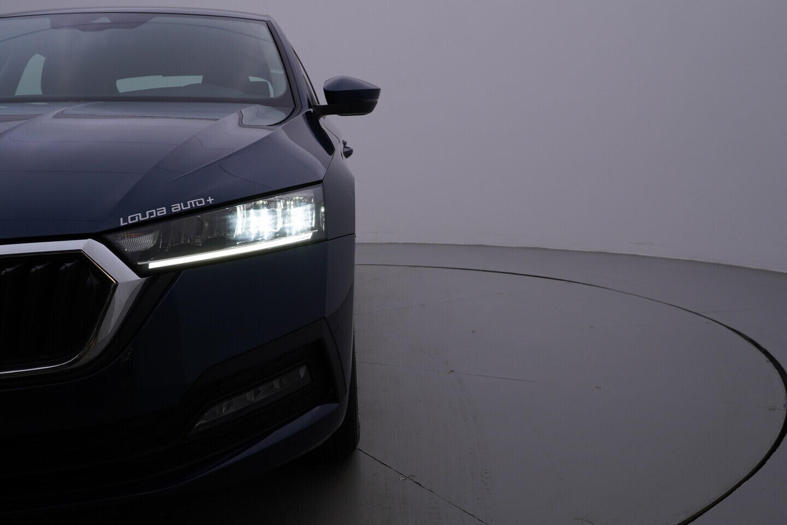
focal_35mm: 36
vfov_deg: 36.9
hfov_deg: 53.1
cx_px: 394
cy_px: 262
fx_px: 787
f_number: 5.6
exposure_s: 1/160
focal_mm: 24
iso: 125
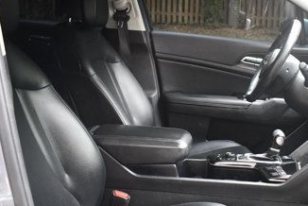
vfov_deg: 25.5
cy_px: 135
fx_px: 454
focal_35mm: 53
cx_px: 235
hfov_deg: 36.5
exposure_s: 1/125
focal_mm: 18
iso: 2000
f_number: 3.5
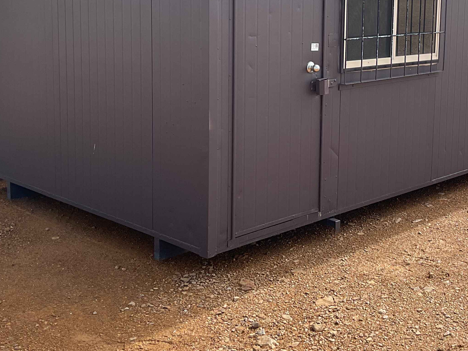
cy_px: 79
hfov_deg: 33.4
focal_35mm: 57
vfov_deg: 25.3
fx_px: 771
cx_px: 323
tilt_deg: -7.9
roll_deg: -0.2
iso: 16
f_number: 1.8
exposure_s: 1/1076
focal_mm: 3
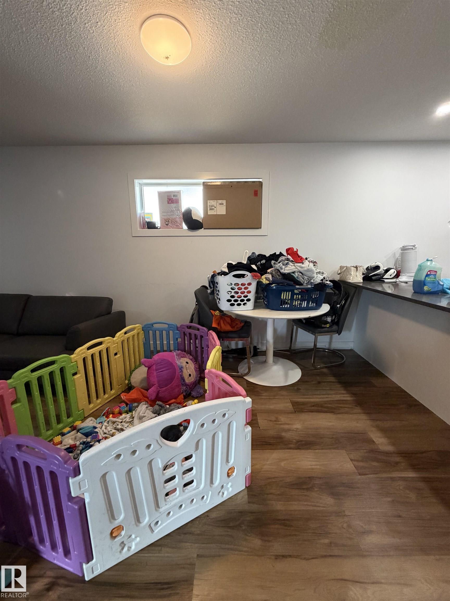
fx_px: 243
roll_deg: +0.7
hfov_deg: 85.7
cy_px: 300
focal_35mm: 14
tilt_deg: -10.8
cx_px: 225
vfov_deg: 102.1
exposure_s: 1/60
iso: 320
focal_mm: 2.22
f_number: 2.2
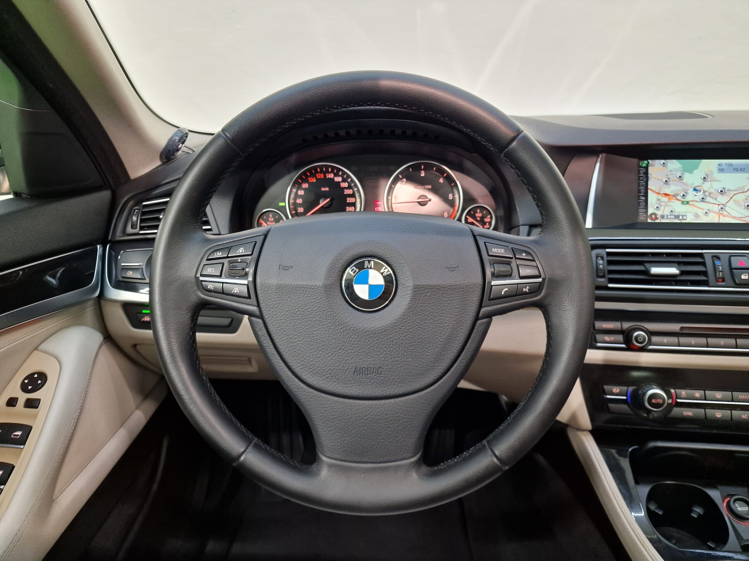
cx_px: 374
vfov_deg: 58.9
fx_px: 498
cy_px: 280
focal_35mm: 23
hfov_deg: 73.9
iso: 320
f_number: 1.8
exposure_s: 1/50
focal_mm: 6.4
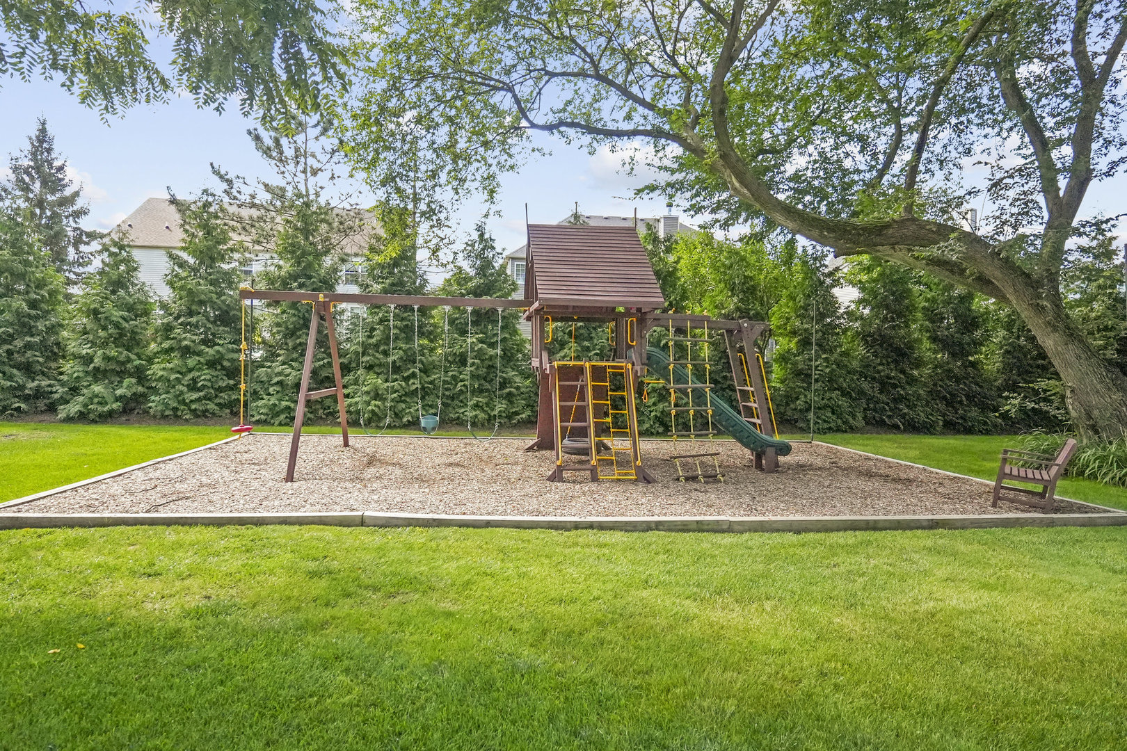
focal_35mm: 22
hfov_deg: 78.6
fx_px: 689
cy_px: 376
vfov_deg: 57.2
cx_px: 564
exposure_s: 1/8000
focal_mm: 15
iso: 4000
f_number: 4
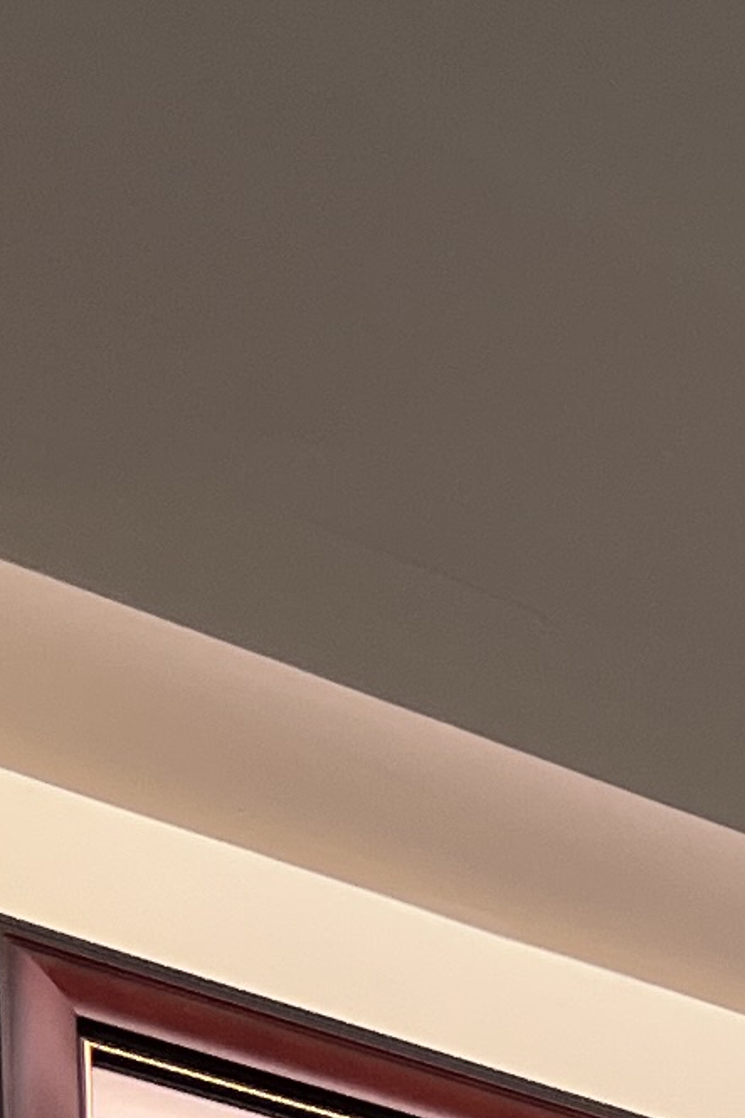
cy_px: 2300
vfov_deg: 11.2
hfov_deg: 7.4
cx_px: 2208
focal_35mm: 164
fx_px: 5093
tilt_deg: +1.5
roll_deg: +5.5
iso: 50
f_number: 1.5
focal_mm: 5.7
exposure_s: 1/120
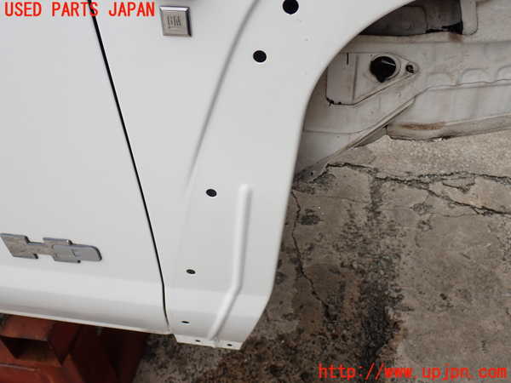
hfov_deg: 51.4
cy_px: 192
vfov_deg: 39.7
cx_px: 256
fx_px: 531
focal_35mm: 36
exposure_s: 1/500
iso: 100
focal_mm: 6.37
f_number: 3.5
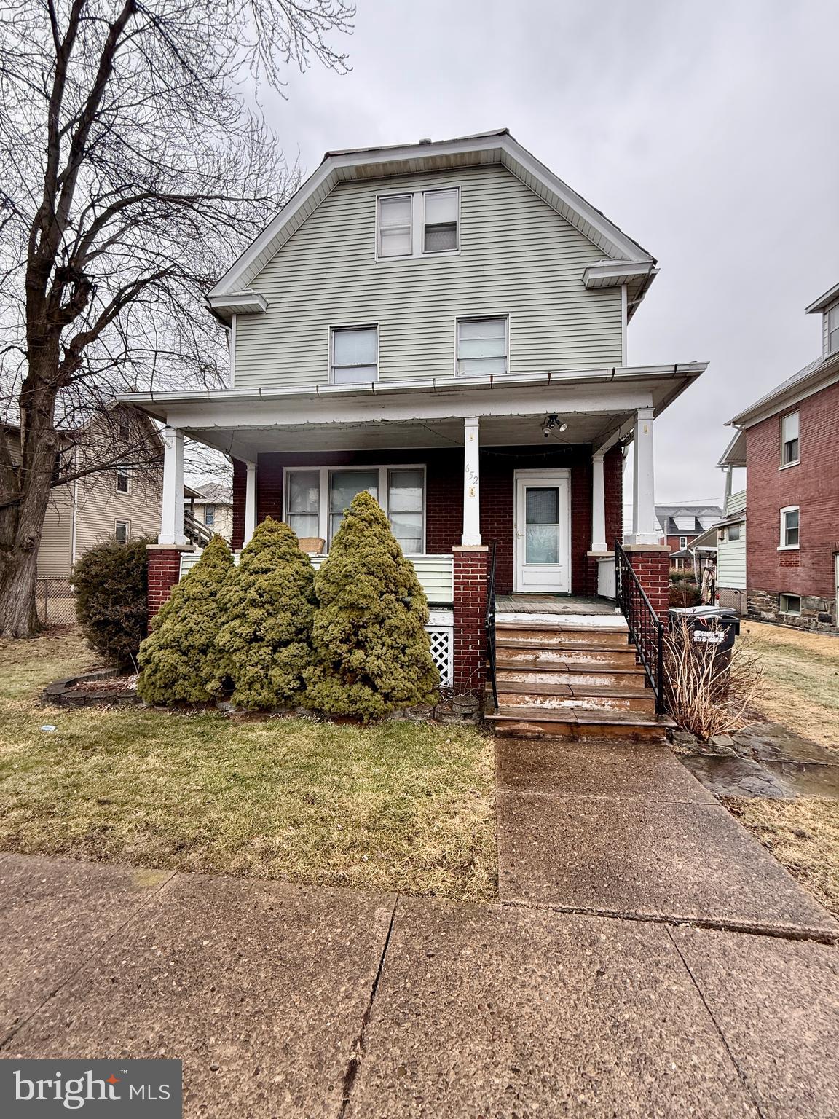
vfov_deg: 102.1
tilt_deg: +1.1
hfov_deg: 85.7
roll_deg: -1.1
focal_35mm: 14
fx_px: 452
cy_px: 560
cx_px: 420
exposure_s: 1/99
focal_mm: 2.22
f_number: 2.2
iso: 80
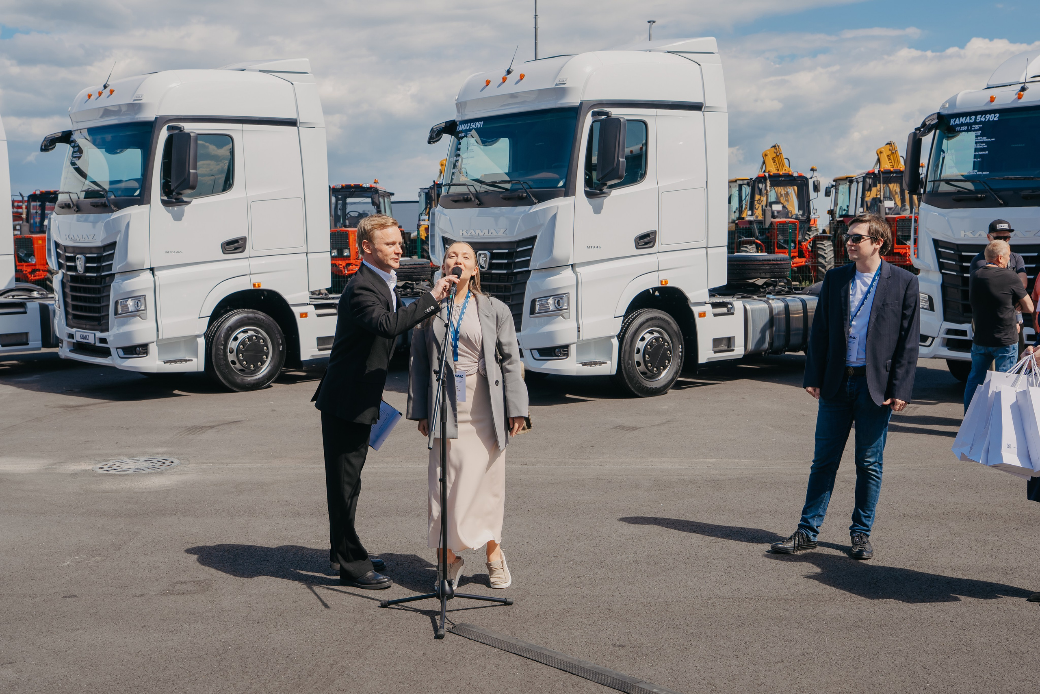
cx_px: 520
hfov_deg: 49.6
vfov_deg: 34.2
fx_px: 1127
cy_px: 347
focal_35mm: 39
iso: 100
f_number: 5.6
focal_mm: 39
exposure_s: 1/400
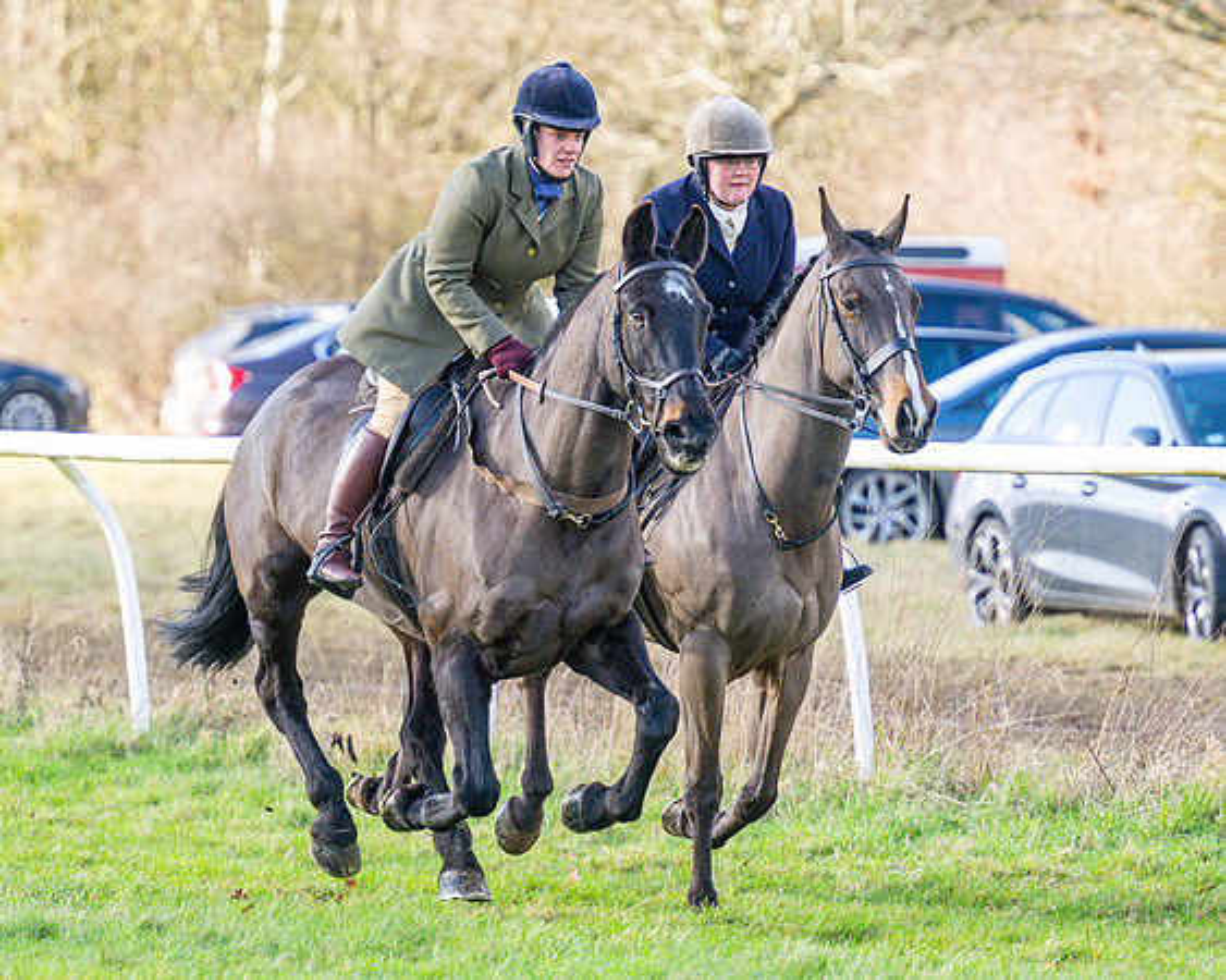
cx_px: 741
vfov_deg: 3.8
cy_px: 506
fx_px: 14786
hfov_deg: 4.7
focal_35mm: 408
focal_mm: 210
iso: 800
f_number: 4
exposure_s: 1/1000
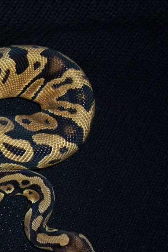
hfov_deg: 17.4
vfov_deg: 27.0
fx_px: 518
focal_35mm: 74
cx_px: -44
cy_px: 188
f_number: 2.7
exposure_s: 1/60
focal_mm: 5.6
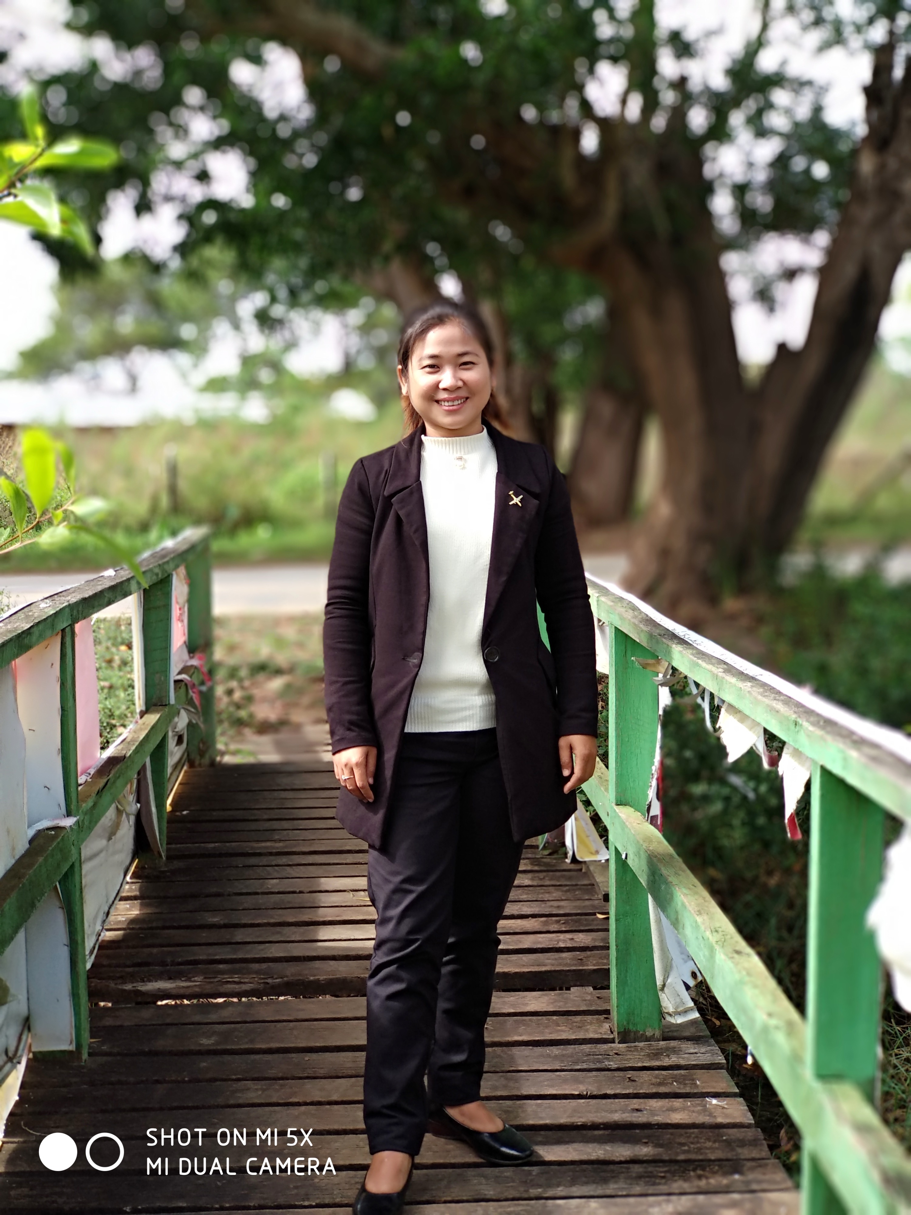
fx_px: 1825
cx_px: 456
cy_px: 608
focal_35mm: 52
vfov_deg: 36.8
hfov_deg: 28.0
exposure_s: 1/184
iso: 100
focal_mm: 5.99
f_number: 2.6
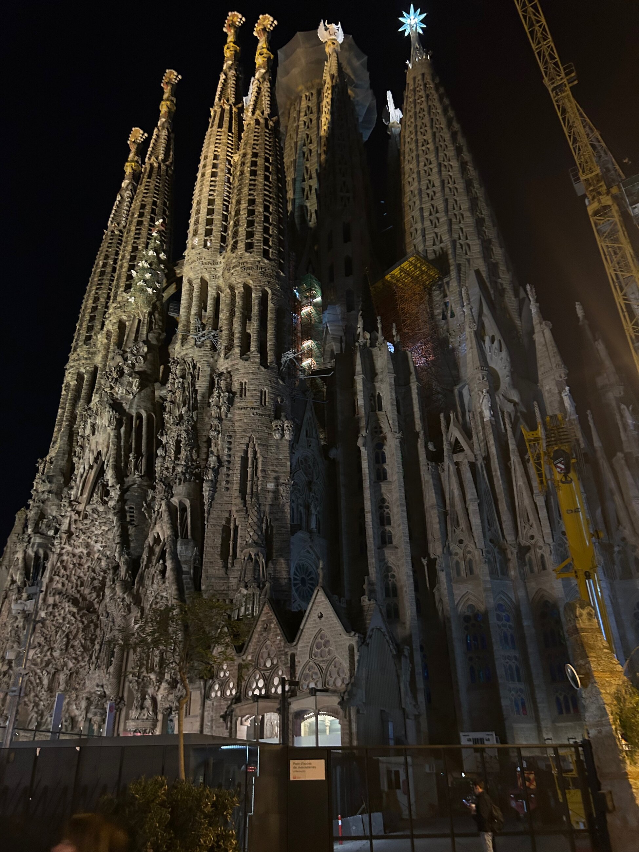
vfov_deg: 67.3
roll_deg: +0.2
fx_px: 640
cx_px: 320
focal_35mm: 26
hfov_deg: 53.1
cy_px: 426
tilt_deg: +28.2
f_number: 1.5
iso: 400
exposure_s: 1/33
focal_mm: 5.7
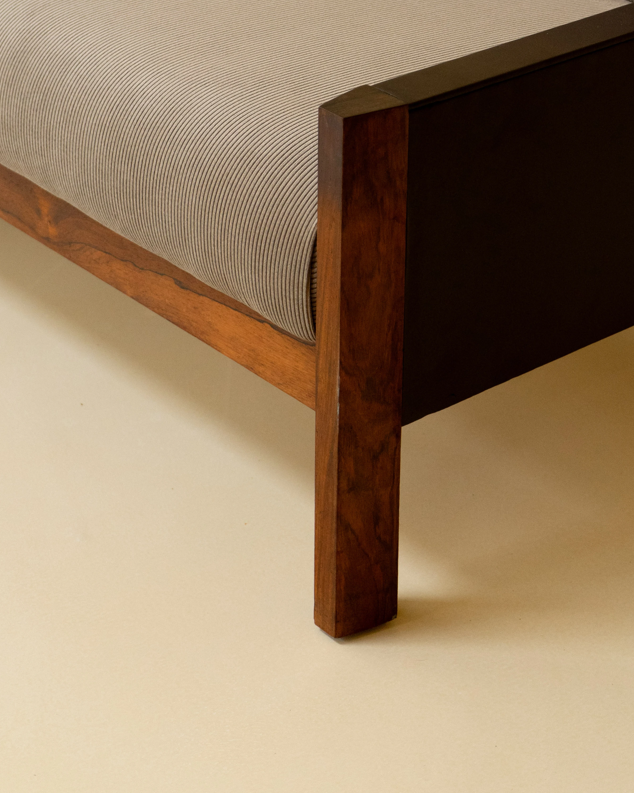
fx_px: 2580
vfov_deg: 17.1
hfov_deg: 14.0
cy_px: 35
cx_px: 479
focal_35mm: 110
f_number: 5.6
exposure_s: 1/160
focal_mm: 61
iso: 1000
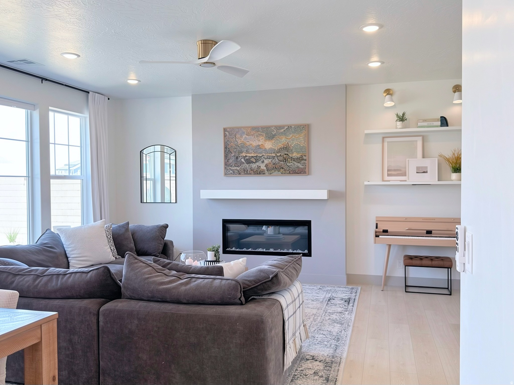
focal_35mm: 30
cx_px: 257
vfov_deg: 46.8
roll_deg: -1.3
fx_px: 445
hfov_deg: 60.0
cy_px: 192
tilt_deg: -0.6
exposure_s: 1/276
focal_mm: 6.76
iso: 100
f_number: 1.78
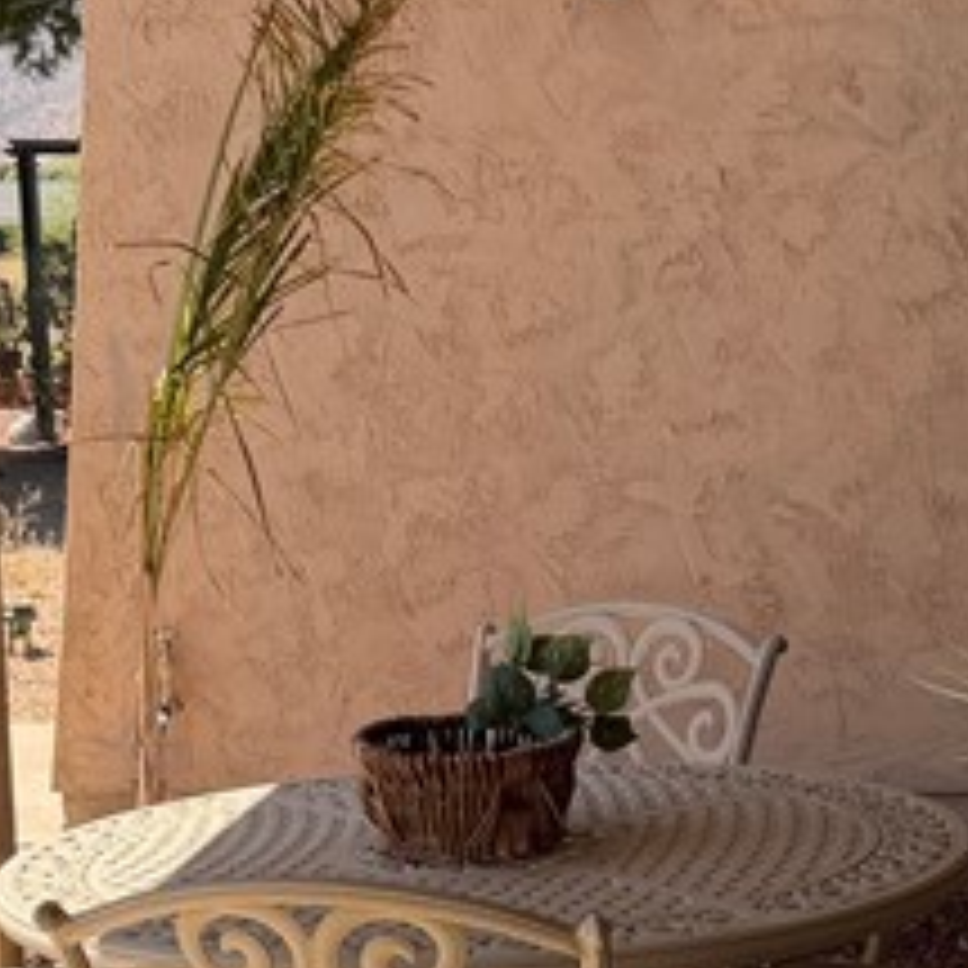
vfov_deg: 17.0
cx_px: 500
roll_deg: +1.7
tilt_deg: -11.8
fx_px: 3195
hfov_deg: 17.2
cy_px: 878
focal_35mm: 101
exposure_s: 1/3953
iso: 80
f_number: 1.78
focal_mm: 6.76
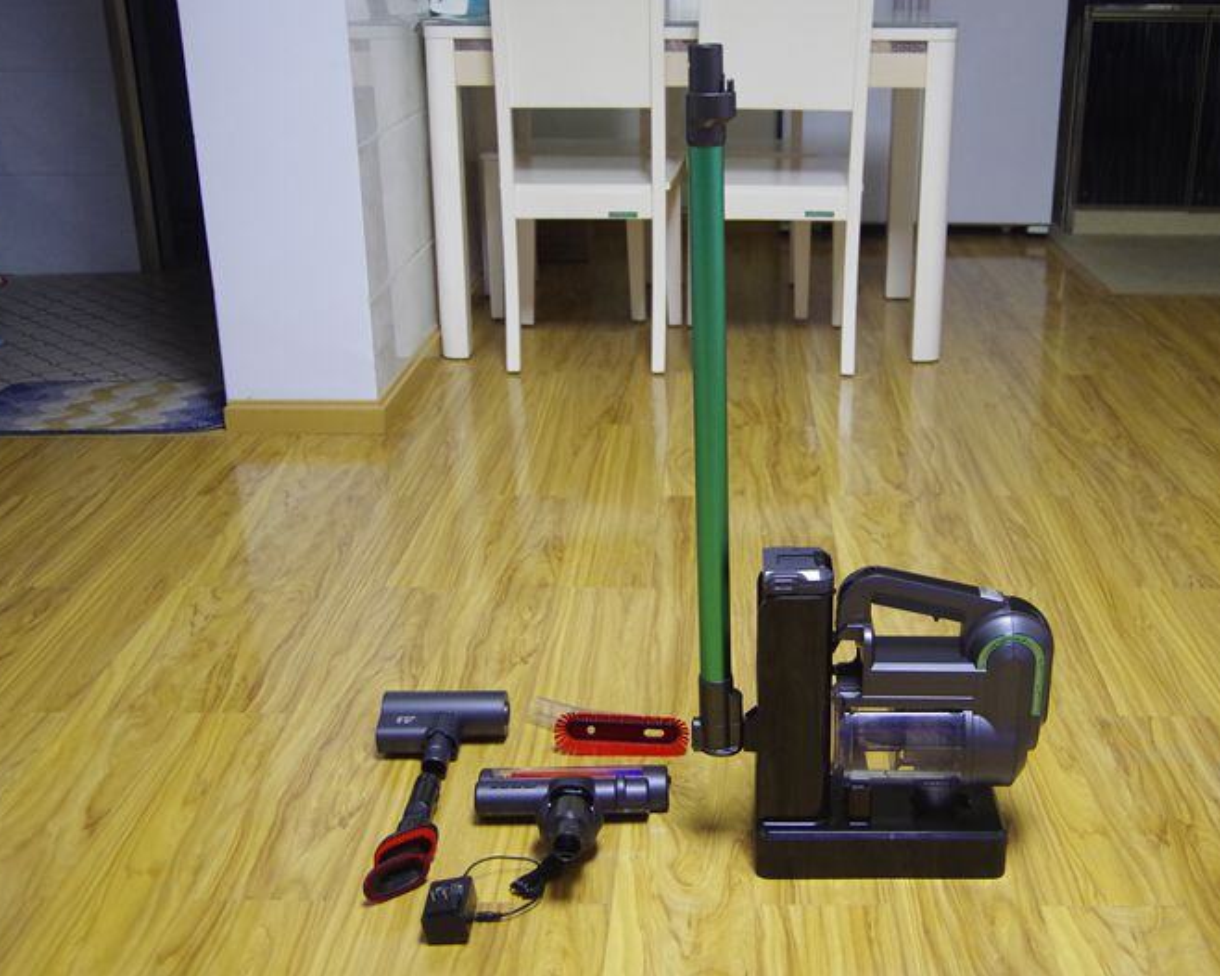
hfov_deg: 44.6
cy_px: 490
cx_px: 714
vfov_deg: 36.5
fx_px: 1480
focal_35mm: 41
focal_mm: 24
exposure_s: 1/25
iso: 1600
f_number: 4.5
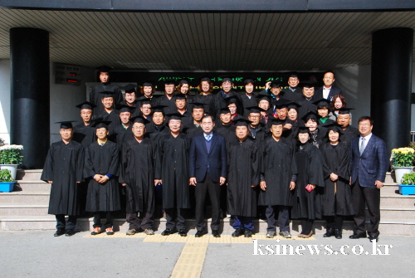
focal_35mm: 46
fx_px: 537
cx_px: 208
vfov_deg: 29.0
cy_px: 139
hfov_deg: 42.3
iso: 1250
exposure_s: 1/1000
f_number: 13
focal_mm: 31
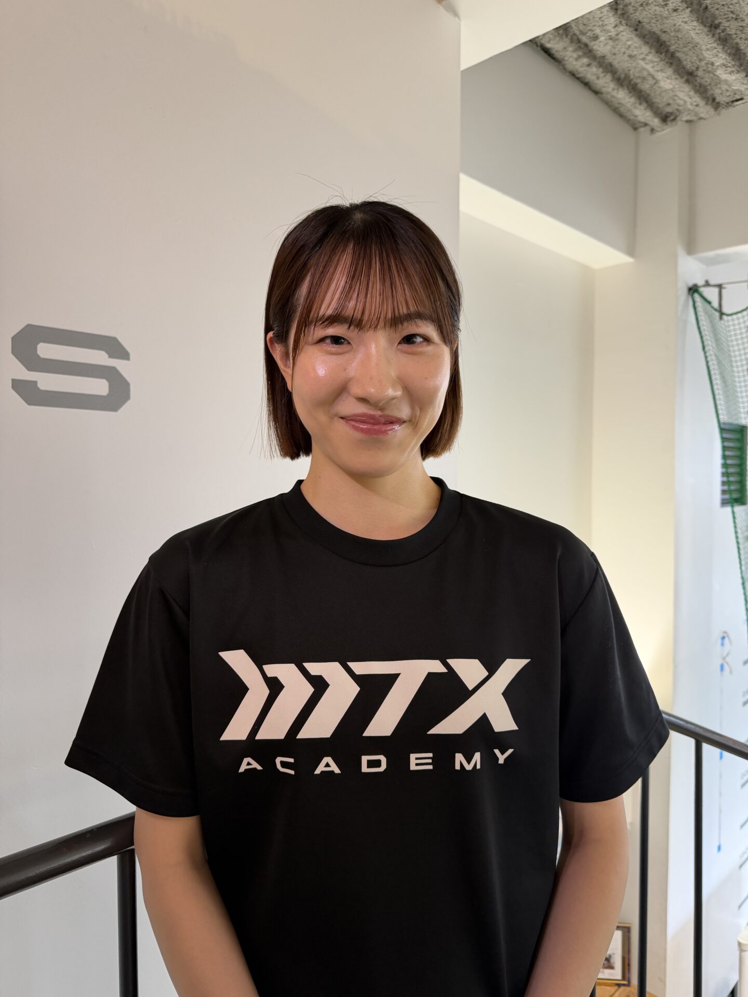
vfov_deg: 71.6
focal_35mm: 24
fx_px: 691
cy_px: 498
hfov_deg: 56.8
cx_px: 374
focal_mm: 6.76
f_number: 1.78
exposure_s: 1/50
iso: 200
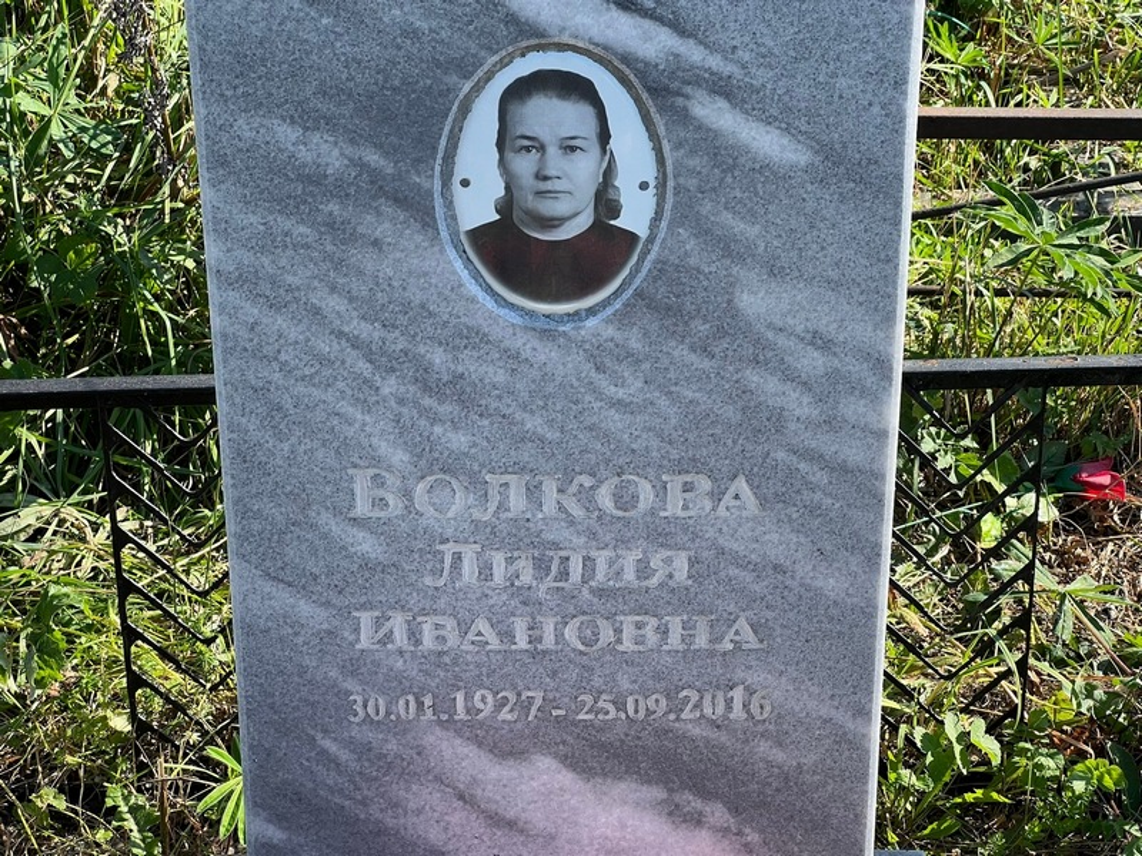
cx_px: 571
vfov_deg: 19.1
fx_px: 2540
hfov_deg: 25.3
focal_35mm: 77
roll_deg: -0.3
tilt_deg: -30.0
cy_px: 428
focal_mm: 9
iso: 32
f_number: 2.8
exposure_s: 1/249
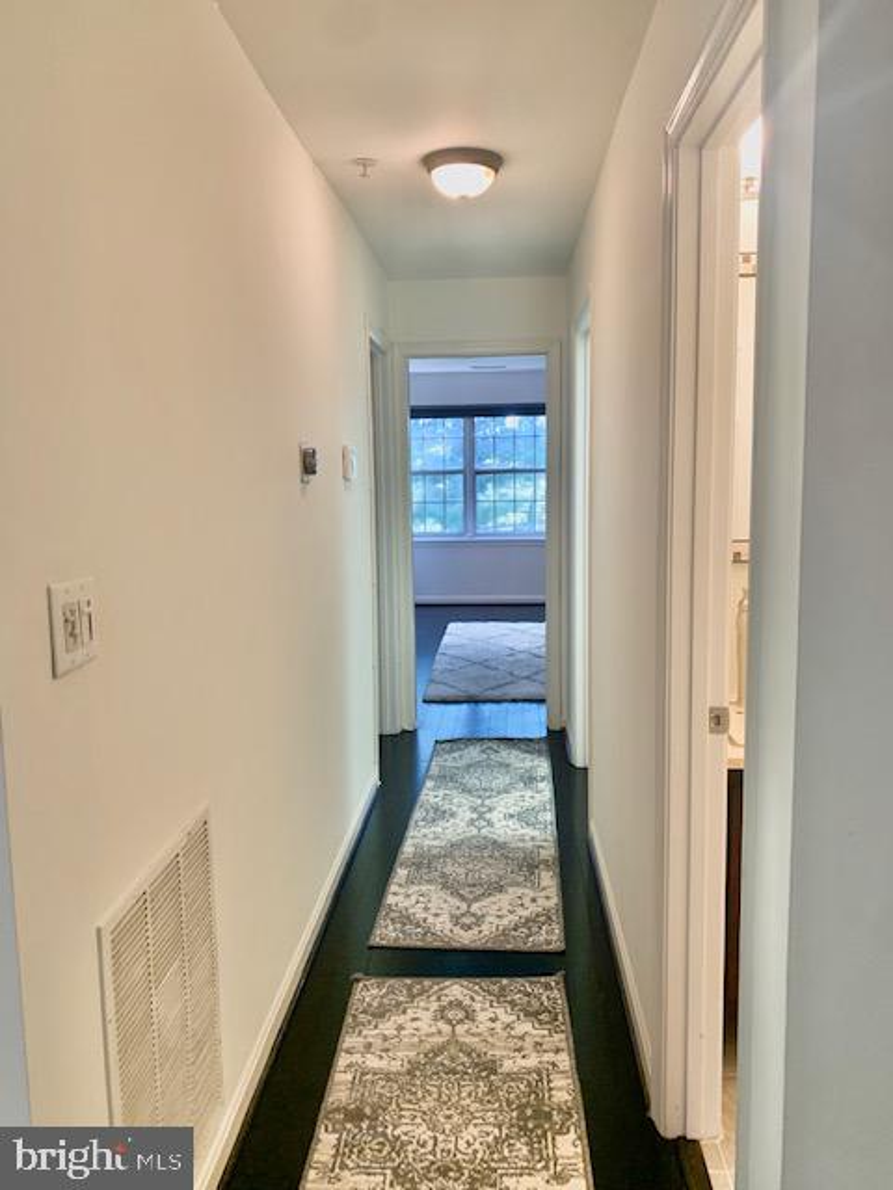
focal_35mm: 26
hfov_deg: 53.1
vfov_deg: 67.3
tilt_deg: -5.8
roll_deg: +0.7
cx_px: 446
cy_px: 595
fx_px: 894
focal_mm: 4.25
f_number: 1.8
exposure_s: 1/60
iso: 160
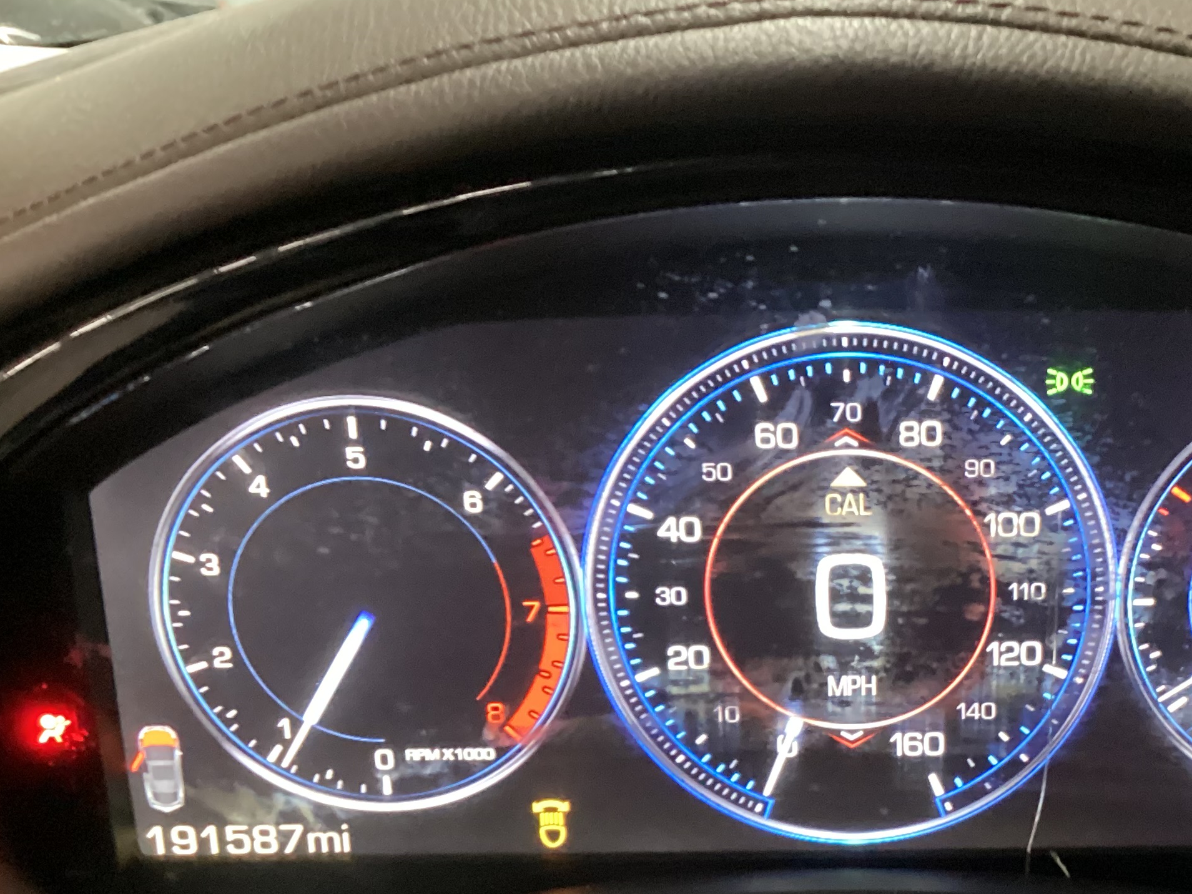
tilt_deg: -25.3
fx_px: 1825
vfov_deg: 27.1
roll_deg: -0.7
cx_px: 892
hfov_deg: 35.4
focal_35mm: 53
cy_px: 695
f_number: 2.4
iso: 500
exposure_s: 1/25
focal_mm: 3.3
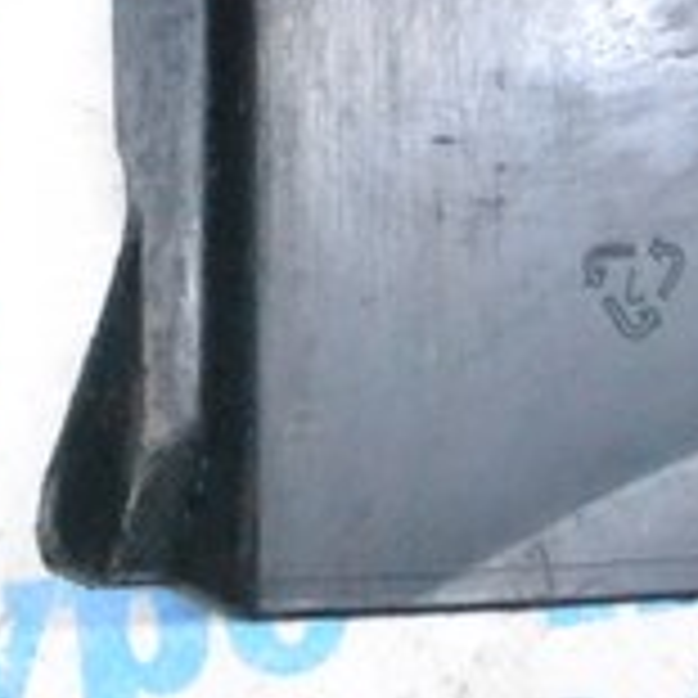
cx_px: 1297
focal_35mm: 152
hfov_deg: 10.7
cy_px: -610
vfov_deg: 10.7
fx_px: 3468
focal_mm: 18
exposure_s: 1/125
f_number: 10
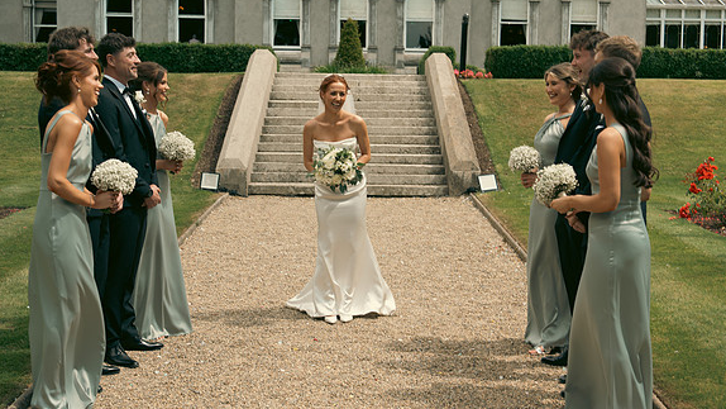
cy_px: 229
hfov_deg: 38.5
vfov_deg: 22.2
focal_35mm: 54
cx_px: 363
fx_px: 1040
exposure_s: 1/160
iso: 50
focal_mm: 51
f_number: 5
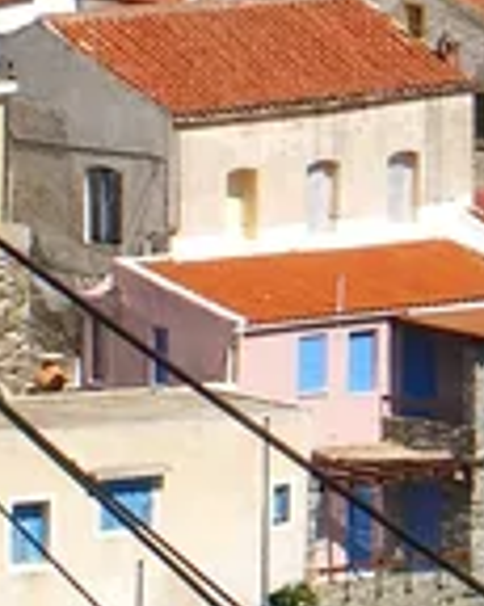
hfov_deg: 2.5
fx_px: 11077
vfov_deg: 3.1
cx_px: 1077
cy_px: -316
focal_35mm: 618
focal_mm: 23.7
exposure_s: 1/320
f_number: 7.4
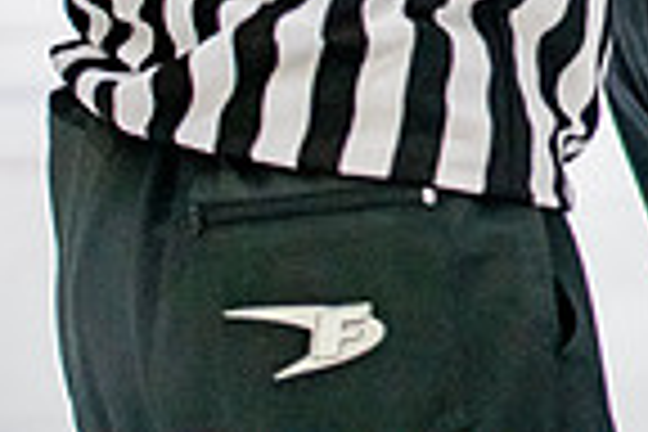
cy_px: -585
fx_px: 5994
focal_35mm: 333
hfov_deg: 6.0
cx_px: 1277
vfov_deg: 4.1
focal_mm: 70
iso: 3200
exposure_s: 1/640
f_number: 3.2
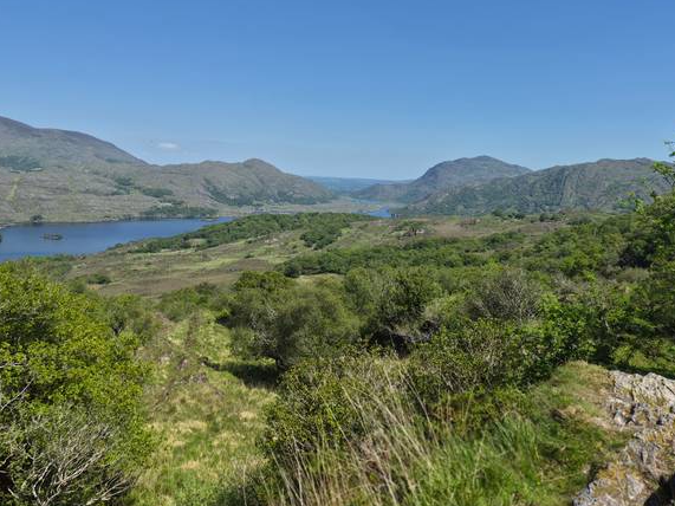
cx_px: 285
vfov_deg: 48.0
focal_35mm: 29
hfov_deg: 61.3
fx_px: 565
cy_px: 212
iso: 80
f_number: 1.8
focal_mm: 5.4
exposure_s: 1/6576
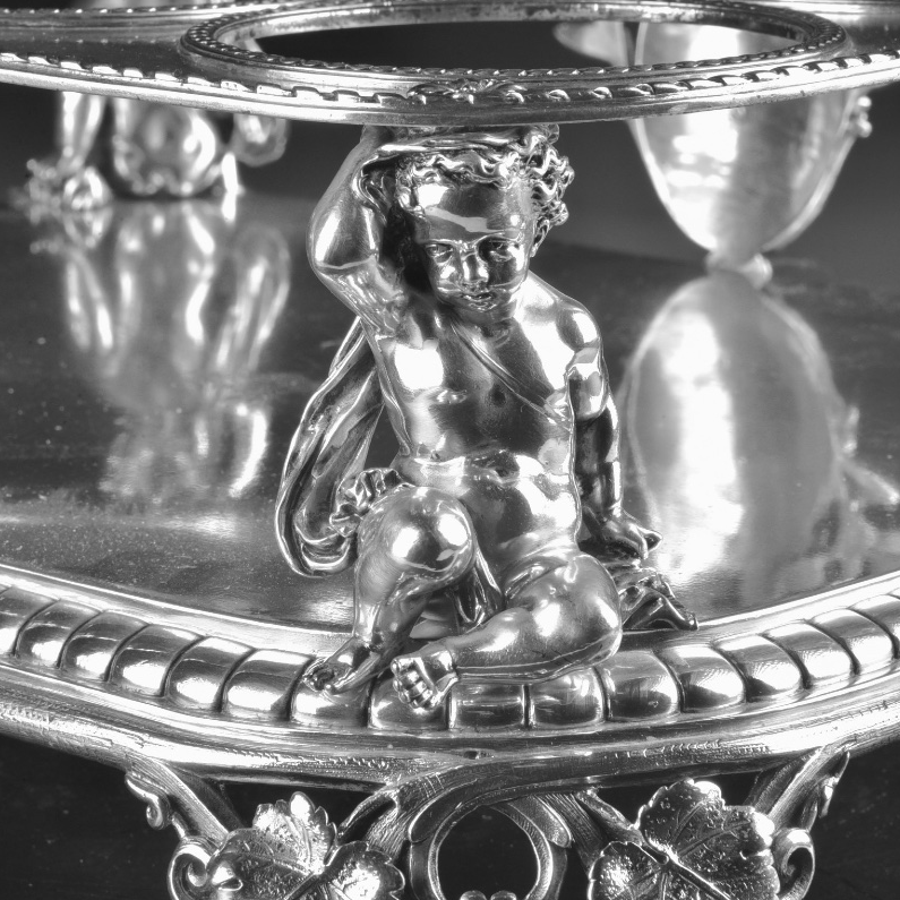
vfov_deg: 9.4
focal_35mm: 186
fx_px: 5471
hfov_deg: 9.4
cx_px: 451
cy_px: 440
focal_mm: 145
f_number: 22
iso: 400
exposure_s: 1/125
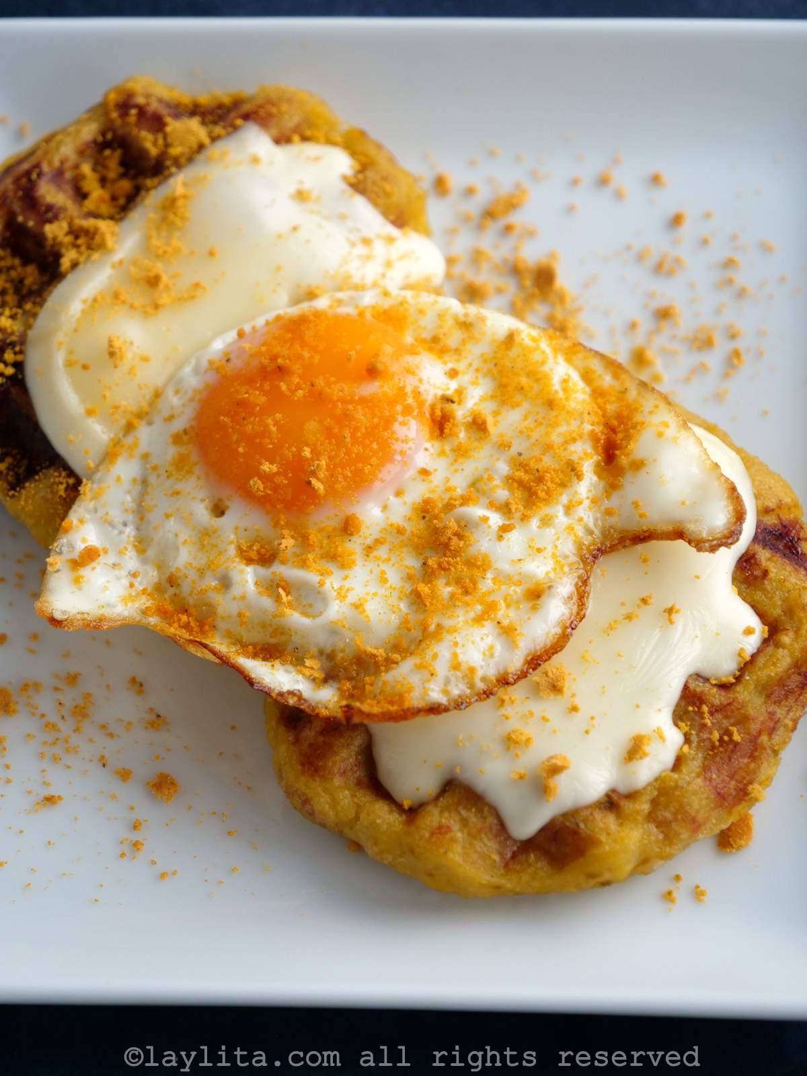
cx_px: 404
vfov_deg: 18.9
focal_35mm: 104
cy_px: 538
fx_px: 3233
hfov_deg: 14.2
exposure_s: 1/125
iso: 800
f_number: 4
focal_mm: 52
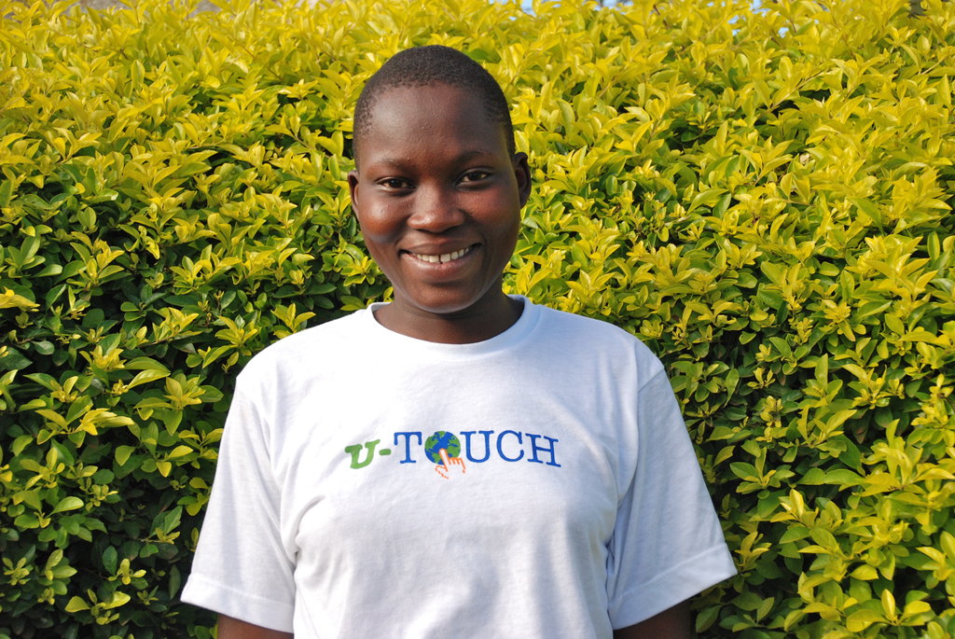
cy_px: 320
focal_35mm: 98
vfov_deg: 14.1
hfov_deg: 20.9
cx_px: 478
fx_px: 2589
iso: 400
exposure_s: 1/640
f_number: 6.3
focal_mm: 65
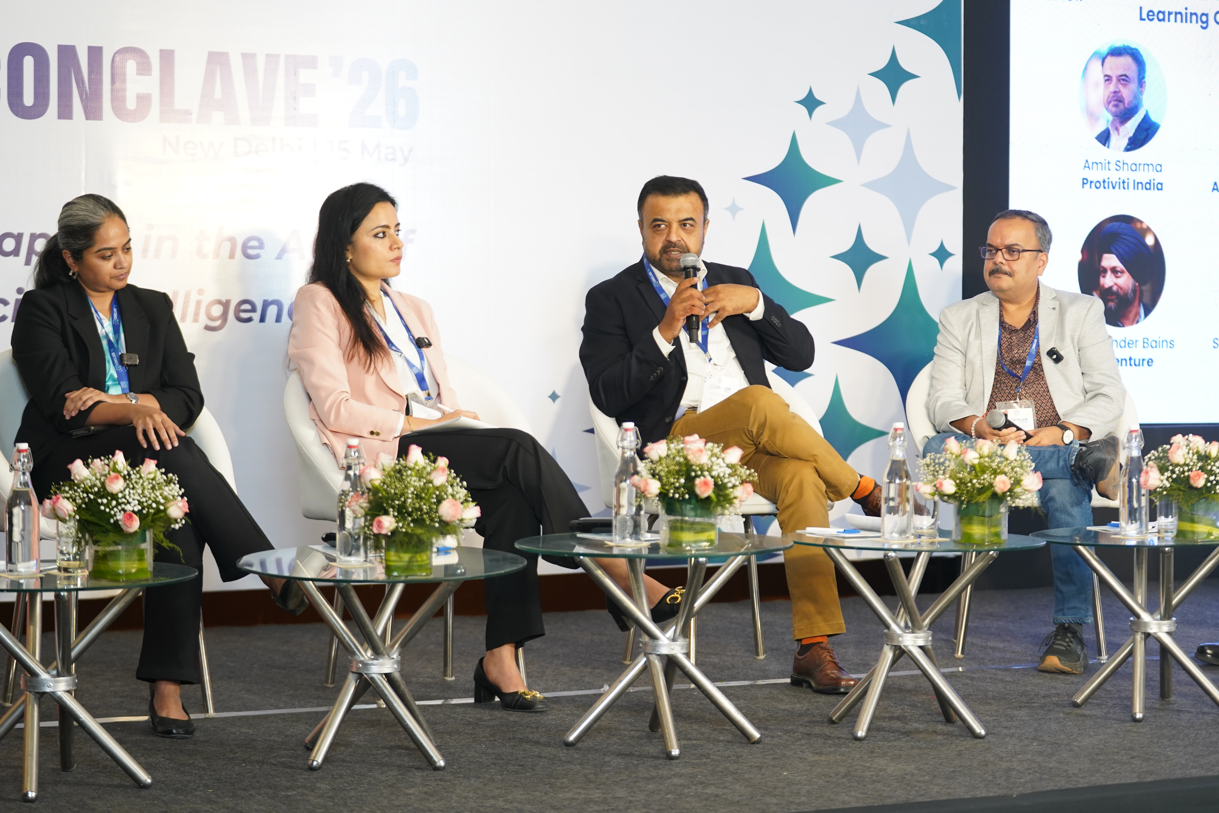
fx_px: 3013
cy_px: 406
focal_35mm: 89
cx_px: 610
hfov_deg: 22.9
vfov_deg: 15.4
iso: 1600
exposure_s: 1/200
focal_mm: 89
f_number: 2.8
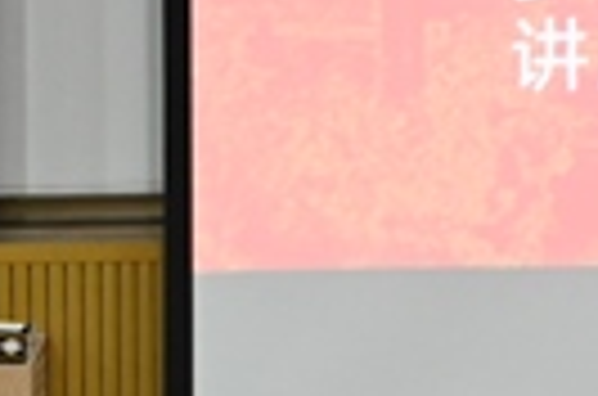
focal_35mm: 277
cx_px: 1329
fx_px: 4590
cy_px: -297
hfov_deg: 7.1
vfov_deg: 4.9
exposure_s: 1/100
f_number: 4
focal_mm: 49
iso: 3200
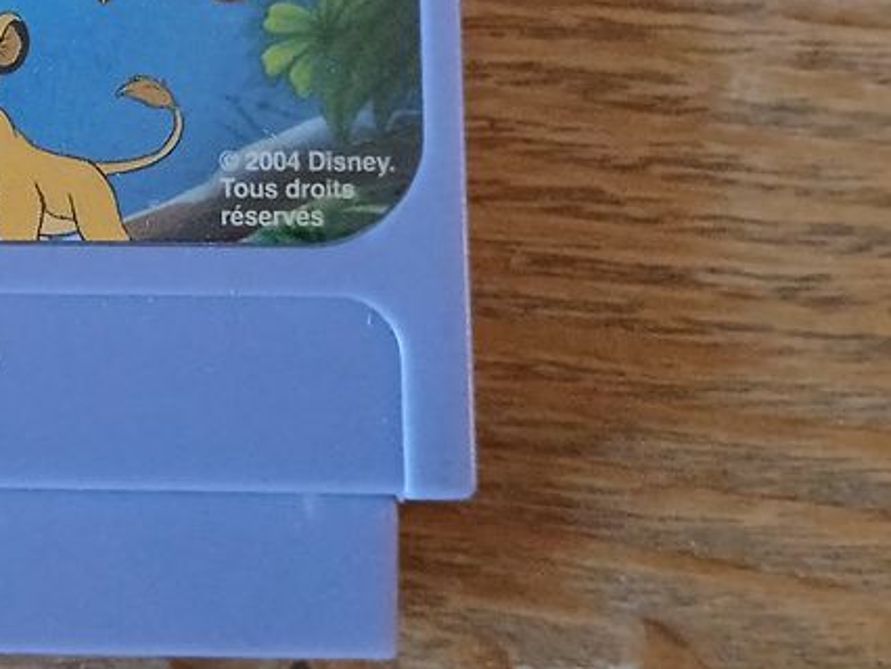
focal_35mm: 61
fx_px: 1571
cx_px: -100
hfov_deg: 28.6
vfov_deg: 23.7
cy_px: 138
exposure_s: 1/16.7
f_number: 1.8
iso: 1000
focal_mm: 3.98
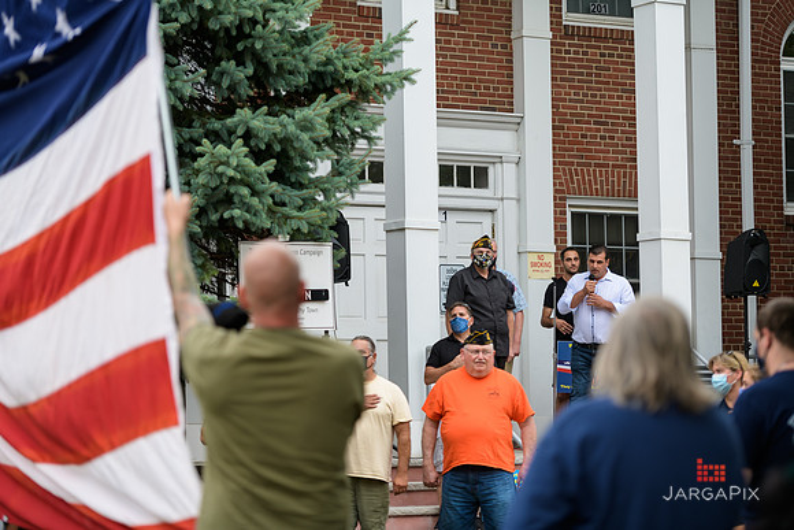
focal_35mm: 110
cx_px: 397
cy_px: 265
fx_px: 2427
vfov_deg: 12.5
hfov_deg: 18.6
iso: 200
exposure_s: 1/200
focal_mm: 110
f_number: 3.2
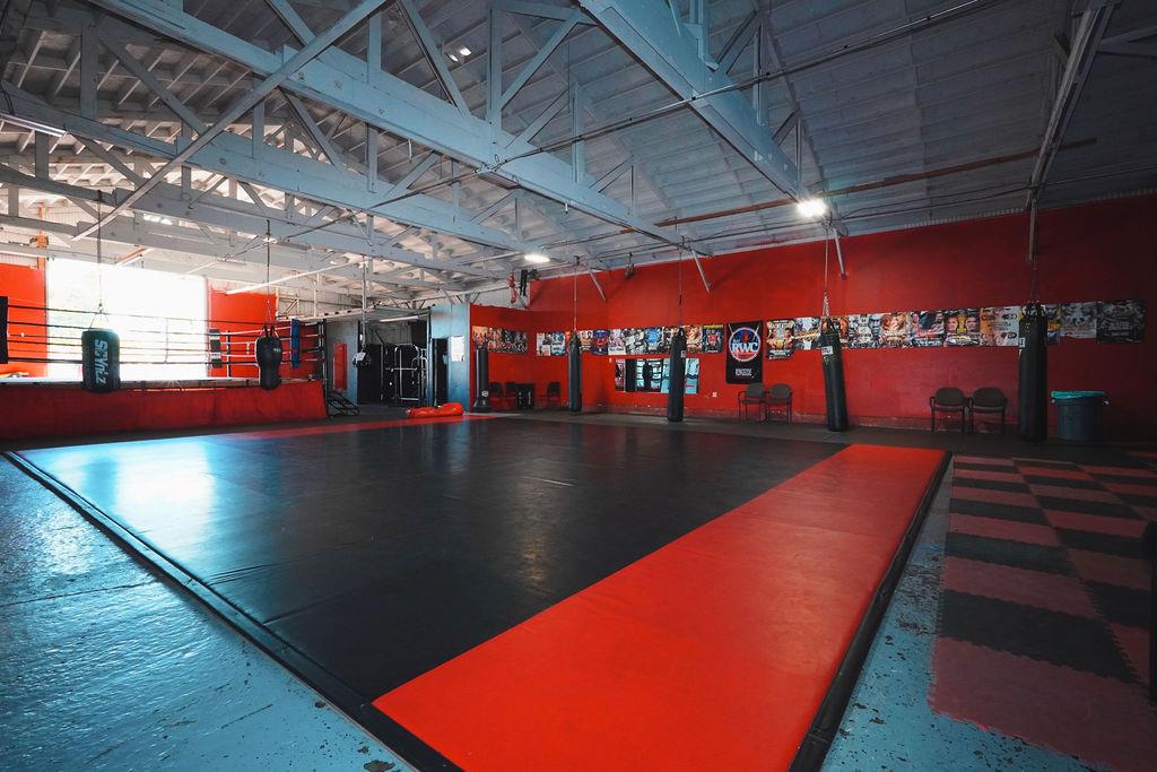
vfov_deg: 72.1
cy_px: 386
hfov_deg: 95.0
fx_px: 530
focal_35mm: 16
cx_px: 578
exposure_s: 1/30
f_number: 10
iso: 2000
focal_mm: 11
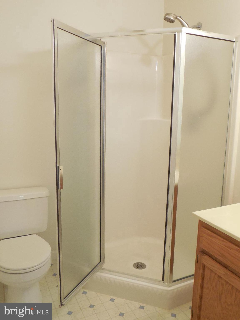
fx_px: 277
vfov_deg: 60.0
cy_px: 160
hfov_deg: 46.8
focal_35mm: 30
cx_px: 120
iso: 400
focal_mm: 5.3
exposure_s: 1/25
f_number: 3.8
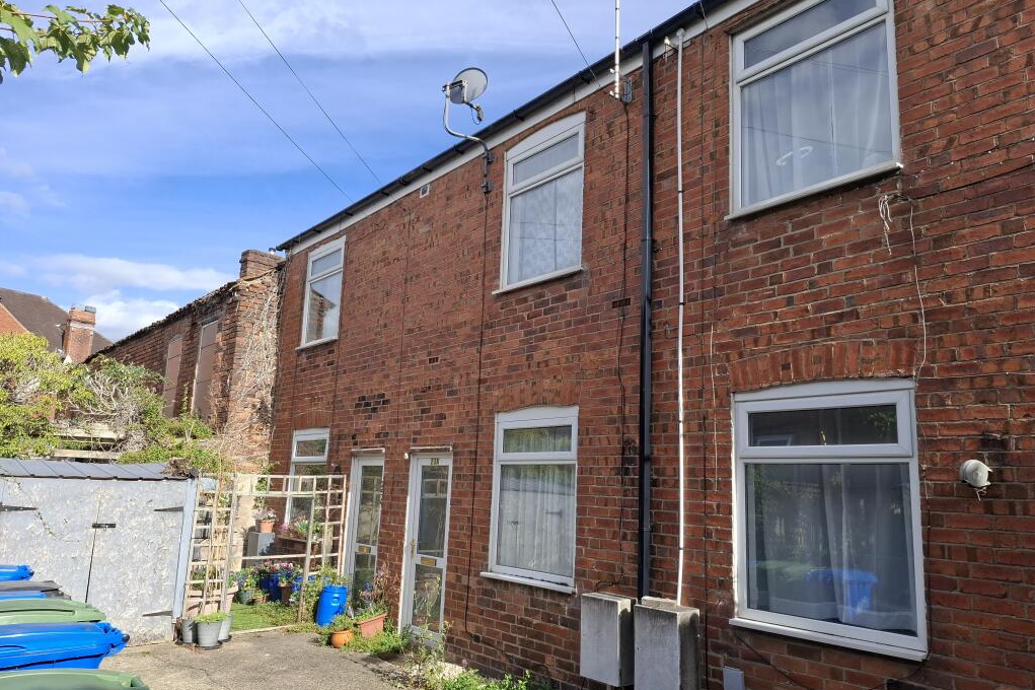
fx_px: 690
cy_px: 361
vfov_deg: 53.1
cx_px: 518
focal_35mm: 24
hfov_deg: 73.8
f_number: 1.8
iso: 50
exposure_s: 1/1159
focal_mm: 5.54
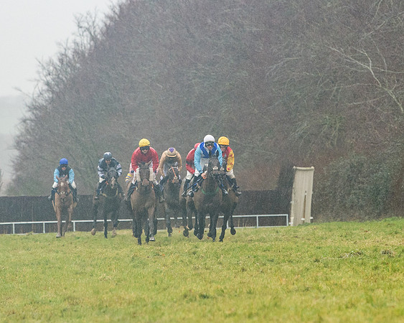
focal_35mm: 416
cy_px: 145
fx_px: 4972
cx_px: 207
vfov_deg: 3.7
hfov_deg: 4.7
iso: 1000
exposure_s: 1/1000
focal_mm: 185
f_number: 4.5
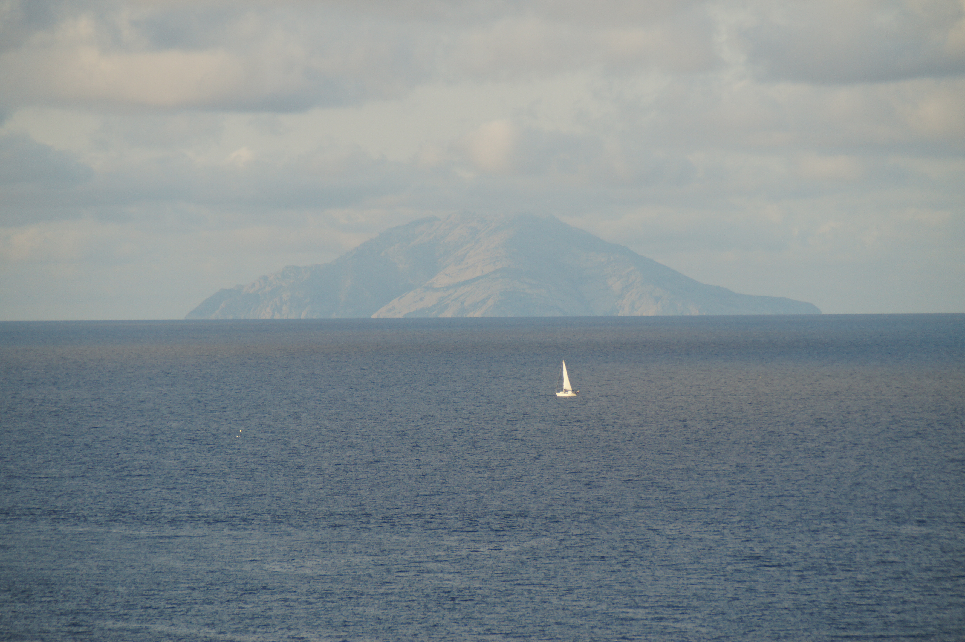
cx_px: 482
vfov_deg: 4.6
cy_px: 321
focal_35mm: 300
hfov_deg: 6.9
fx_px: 8037
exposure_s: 1/320
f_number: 6.3
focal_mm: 200
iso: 200
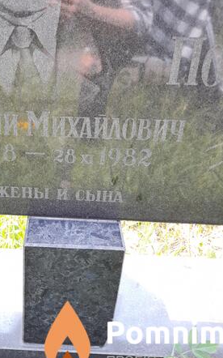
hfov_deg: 34.4
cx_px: 48
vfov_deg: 53.4
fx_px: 350
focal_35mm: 36
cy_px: 133
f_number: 2
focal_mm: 4.6
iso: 50
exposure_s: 1/50
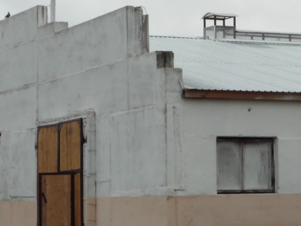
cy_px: 80
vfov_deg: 10.3
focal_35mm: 144
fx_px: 1252
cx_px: 248
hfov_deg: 13.6
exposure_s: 1/160
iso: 100
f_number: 4.3
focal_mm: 9.1
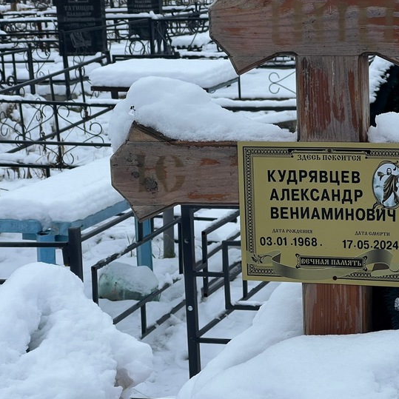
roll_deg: +3.3
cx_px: 272
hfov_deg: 17.2
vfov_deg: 17.2
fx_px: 1317
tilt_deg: -11.1
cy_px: 219
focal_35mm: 101
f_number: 2.8
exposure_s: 1/99
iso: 32
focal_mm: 9
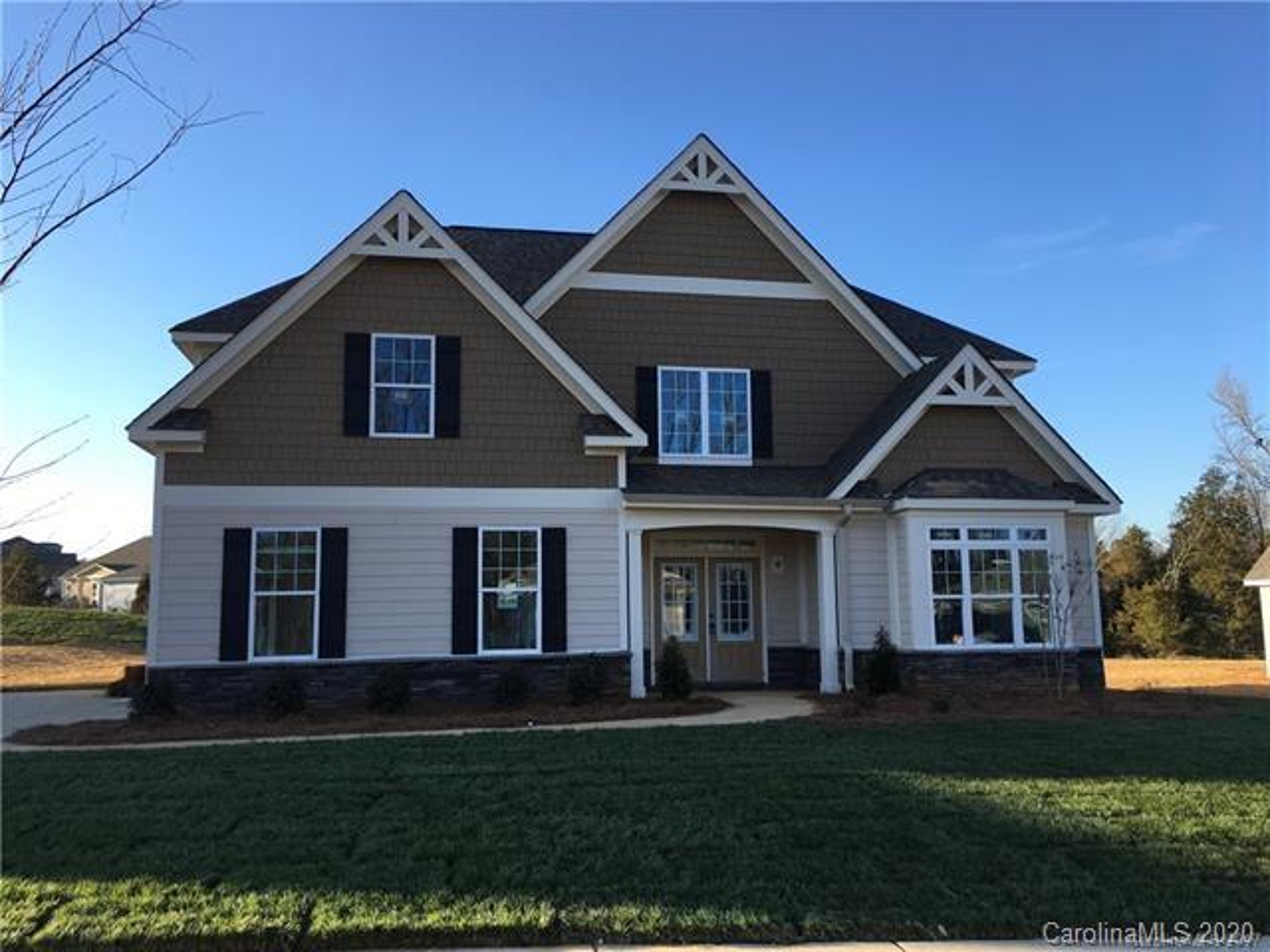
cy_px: 476
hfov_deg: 61.7
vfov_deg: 48.2
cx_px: 635
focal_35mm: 29
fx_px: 1064
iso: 25
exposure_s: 1/503
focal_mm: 4.15
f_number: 2.2
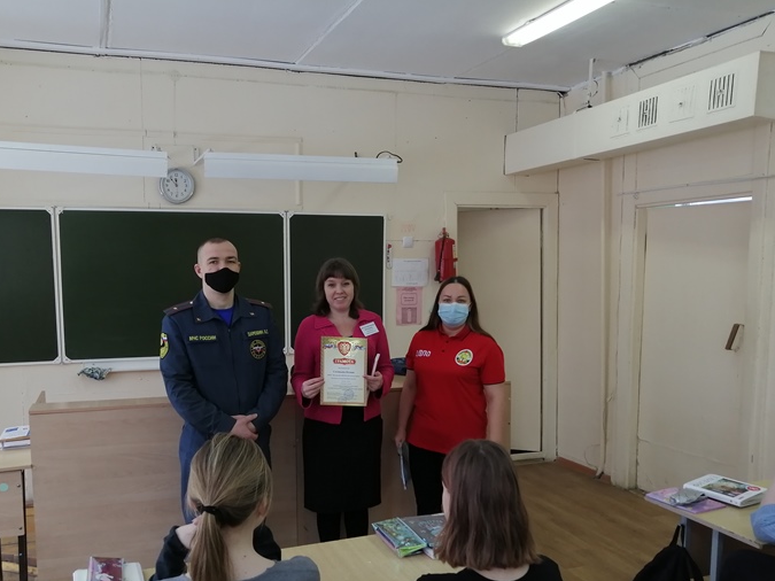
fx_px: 716
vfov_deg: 44.0
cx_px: 343
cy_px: 342
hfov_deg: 56.7
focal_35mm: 32
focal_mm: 3.88
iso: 100
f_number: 1.8
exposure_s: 1/100
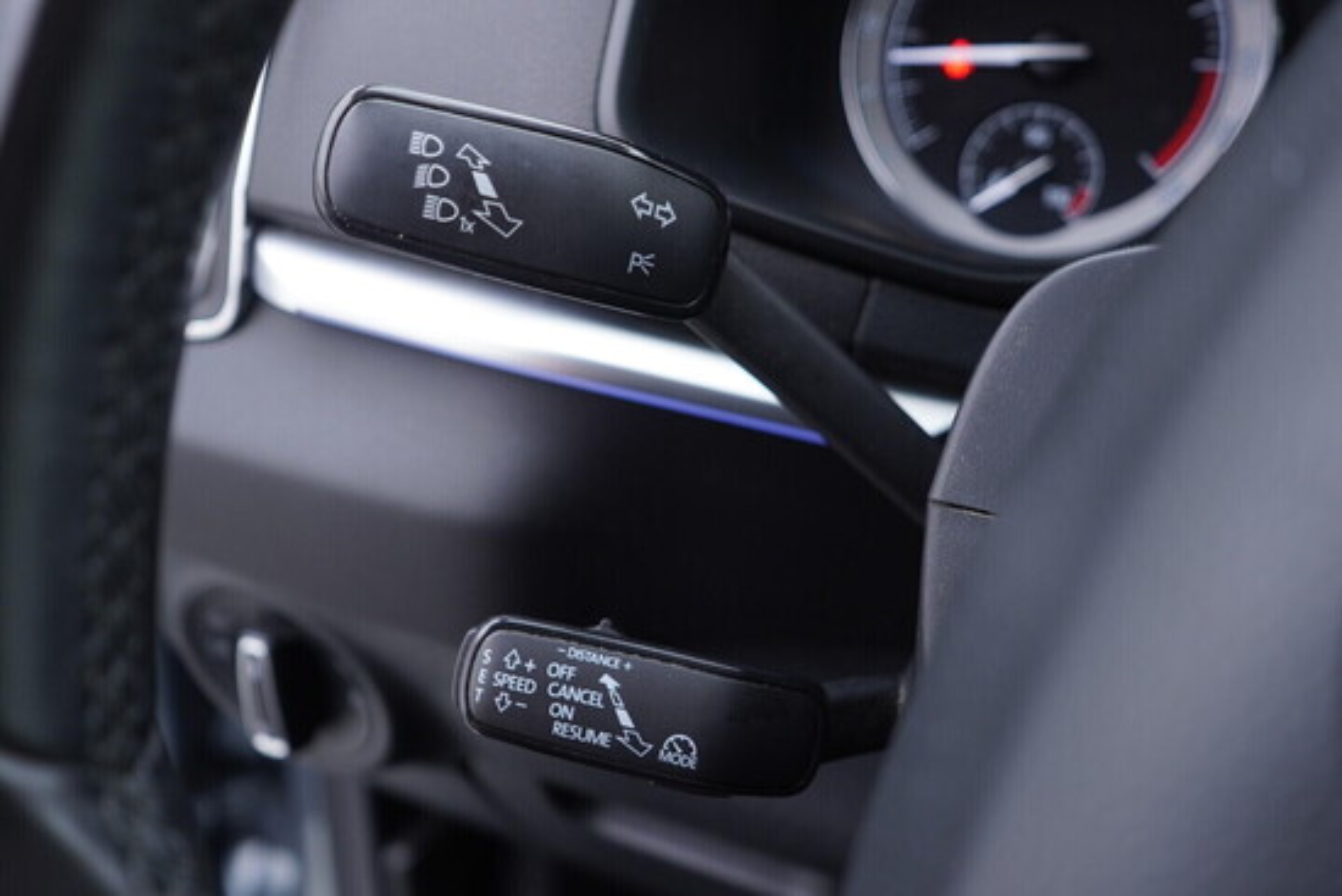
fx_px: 1342
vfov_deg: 36.9
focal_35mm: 36
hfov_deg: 53.1
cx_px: 671
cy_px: 448
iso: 200
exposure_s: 1/40
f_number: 2.8
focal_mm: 24
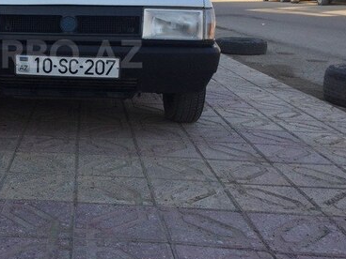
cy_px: 54
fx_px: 520
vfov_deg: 27.5
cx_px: 46
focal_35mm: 52
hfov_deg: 35.1
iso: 32
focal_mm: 4.15
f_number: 2.2
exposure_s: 1/659
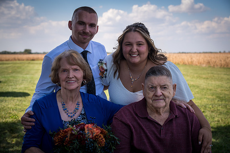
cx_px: 115
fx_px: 351
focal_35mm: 55
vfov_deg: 24.6
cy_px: 76
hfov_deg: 36.3
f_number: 5
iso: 100
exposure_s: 1/400
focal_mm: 55
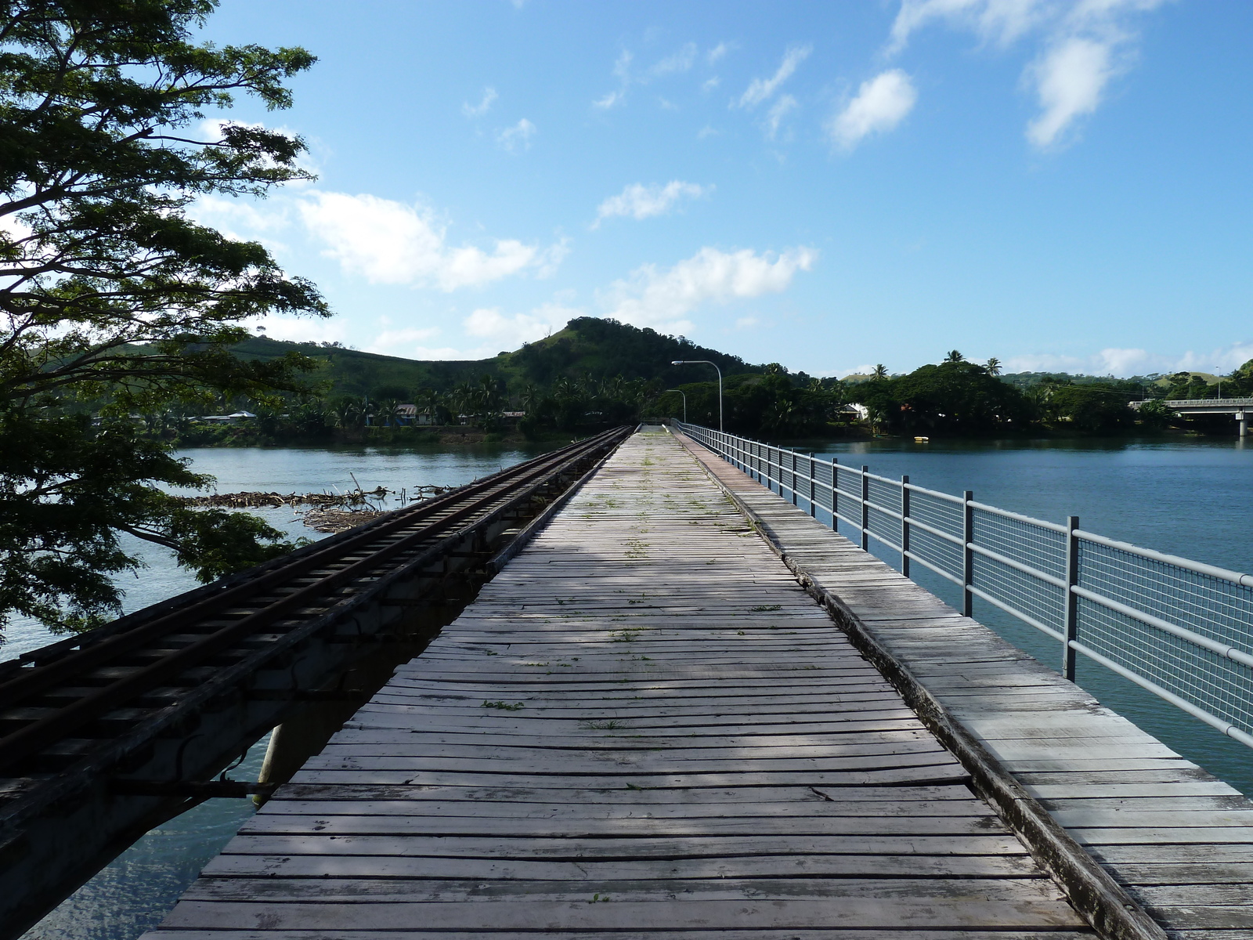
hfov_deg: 69.4
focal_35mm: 25
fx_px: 905
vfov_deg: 54.9
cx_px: 626
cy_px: 470
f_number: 4.5
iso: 80
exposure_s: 1/400
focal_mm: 4.1
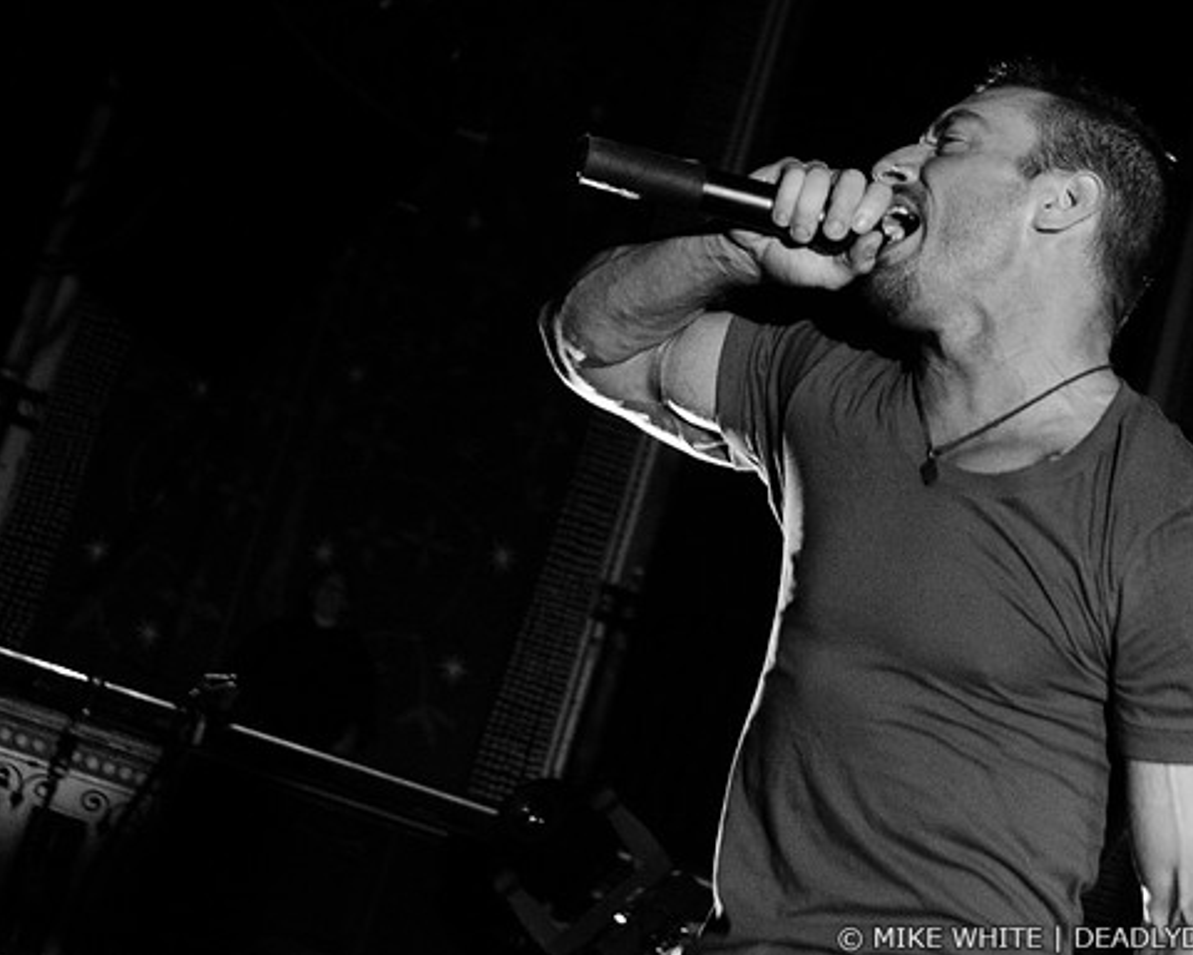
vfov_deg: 25.6
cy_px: 479
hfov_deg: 31.6
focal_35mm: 60
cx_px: 671
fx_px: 2103
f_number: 2.8
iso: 3200
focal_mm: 35
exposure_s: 1/80
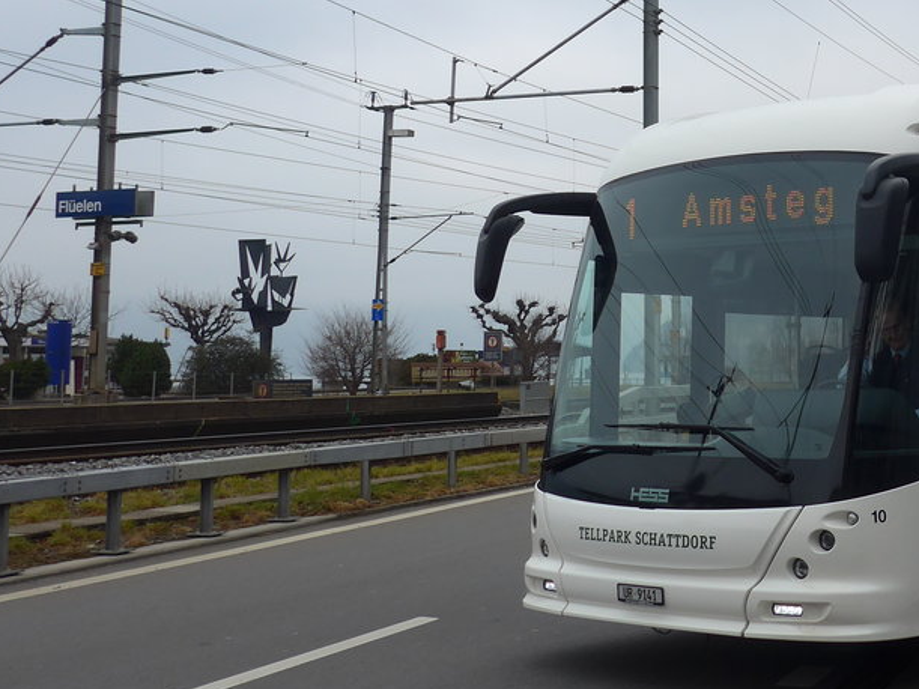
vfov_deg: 25.3
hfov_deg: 31.8
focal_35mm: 57
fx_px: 1513
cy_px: 158
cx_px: 863
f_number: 2.8
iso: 80
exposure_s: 1/400
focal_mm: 6
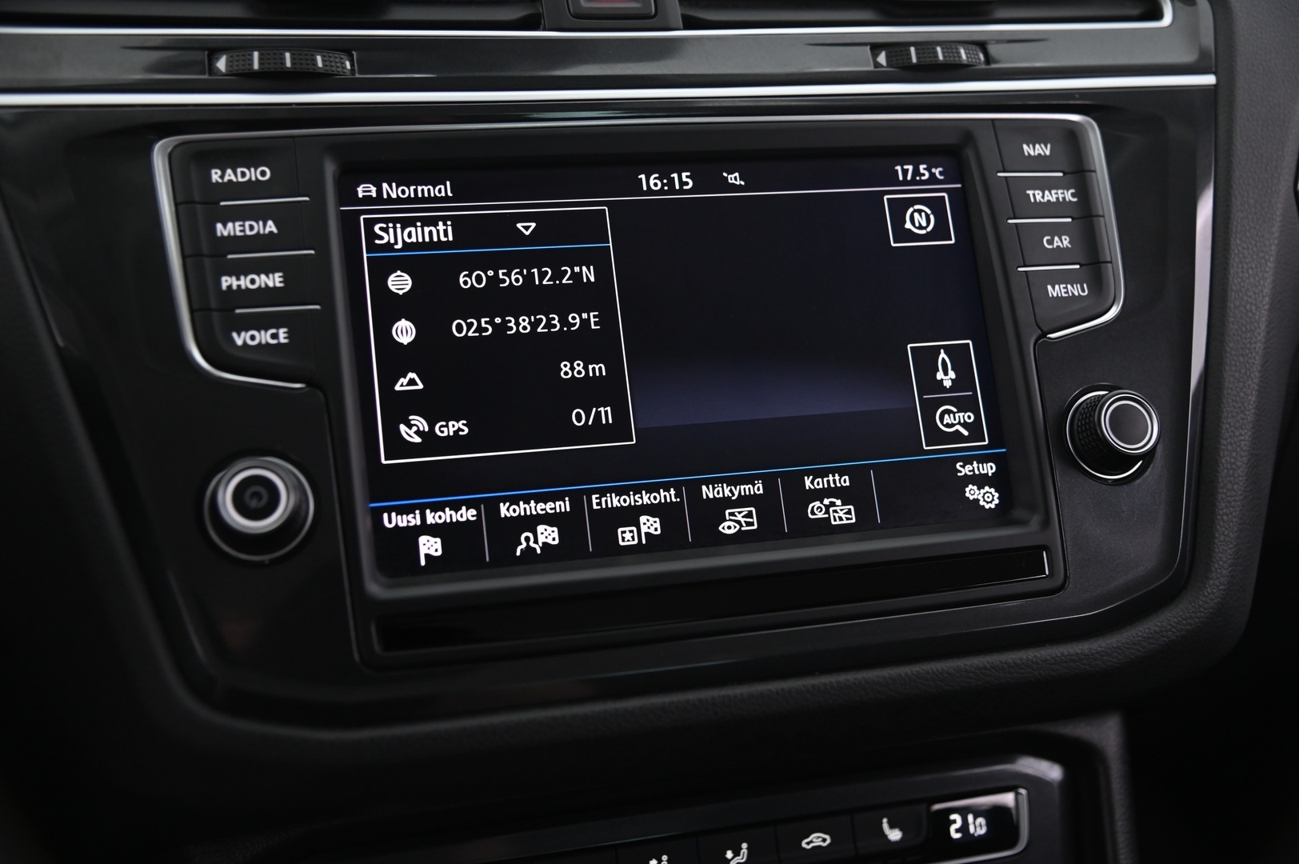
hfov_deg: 48.5
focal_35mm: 40
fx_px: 1442
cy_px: 432
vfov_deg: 33.3
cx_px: 650
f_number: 4
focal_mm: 40
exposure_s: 1/15
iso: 2000
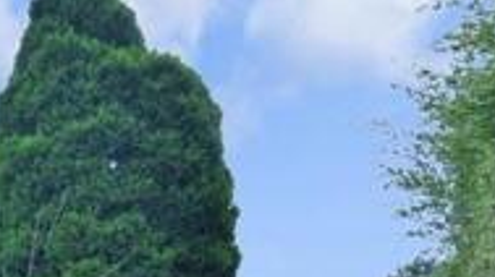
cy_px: 443
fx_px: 929
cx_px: 76
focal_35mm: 71
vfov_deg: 15.4
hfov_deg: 29.0
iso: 500
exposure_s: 1/320
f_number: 8
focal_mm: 13
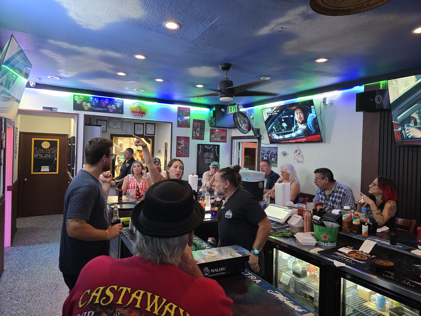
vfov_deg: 58.9
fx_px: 280
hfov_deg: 73.9
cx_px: 210
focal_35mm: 23
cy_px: 158
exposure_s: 1/60
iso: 640
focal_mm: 6.3
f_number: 1.7
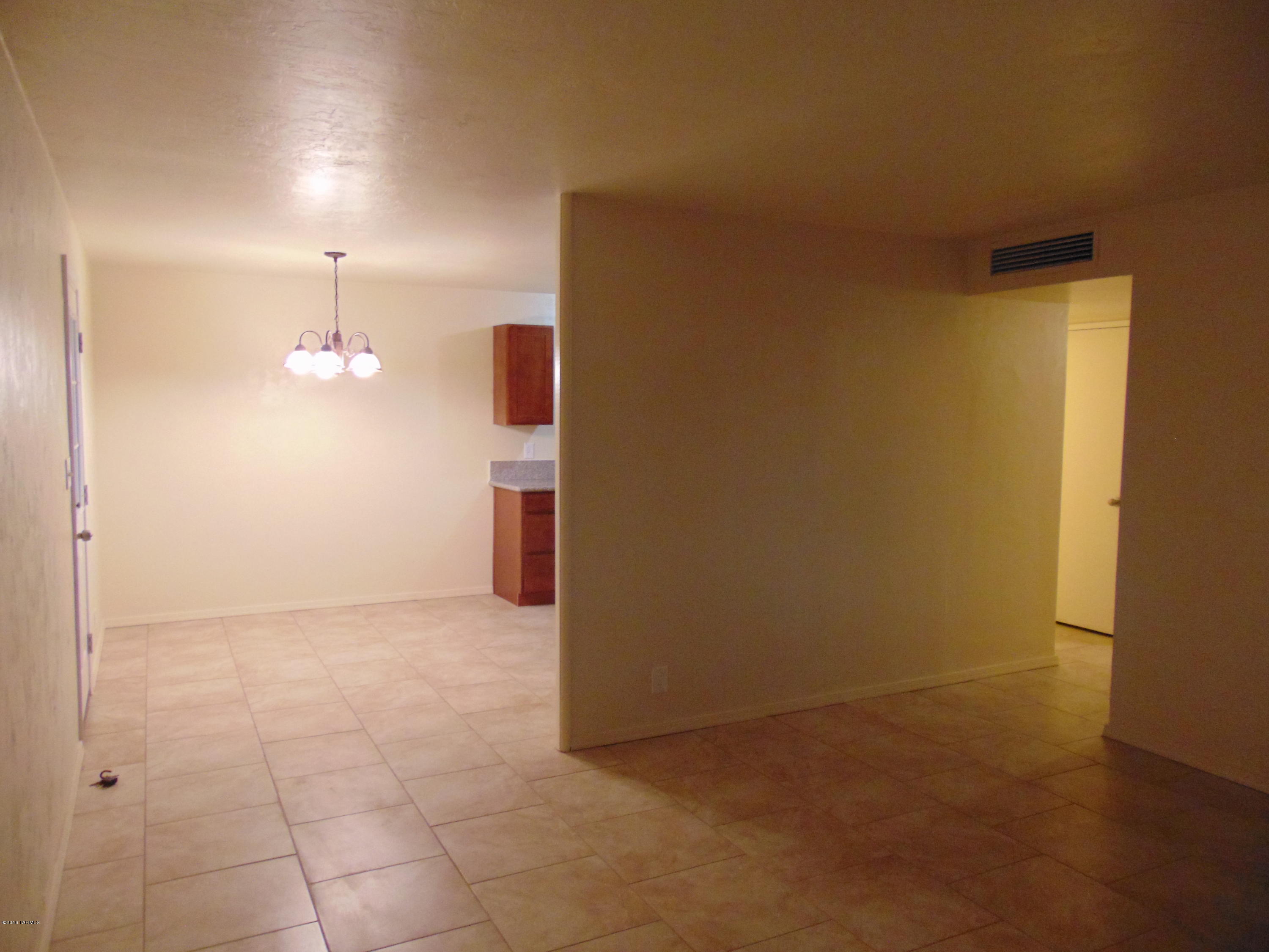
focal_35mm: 25
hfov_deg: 69.4
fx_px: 916
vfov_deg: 54.9
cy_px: 476
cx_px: 634
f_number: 3
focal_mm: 4.5
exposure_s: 1/20
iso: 400
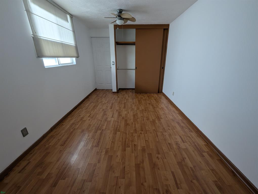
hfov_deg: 106.1
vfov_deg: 90.1
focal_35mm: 13
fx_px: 97
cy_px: 97
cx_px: 129
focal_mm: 1.95
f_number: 2.2
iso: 52
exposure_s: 1/146
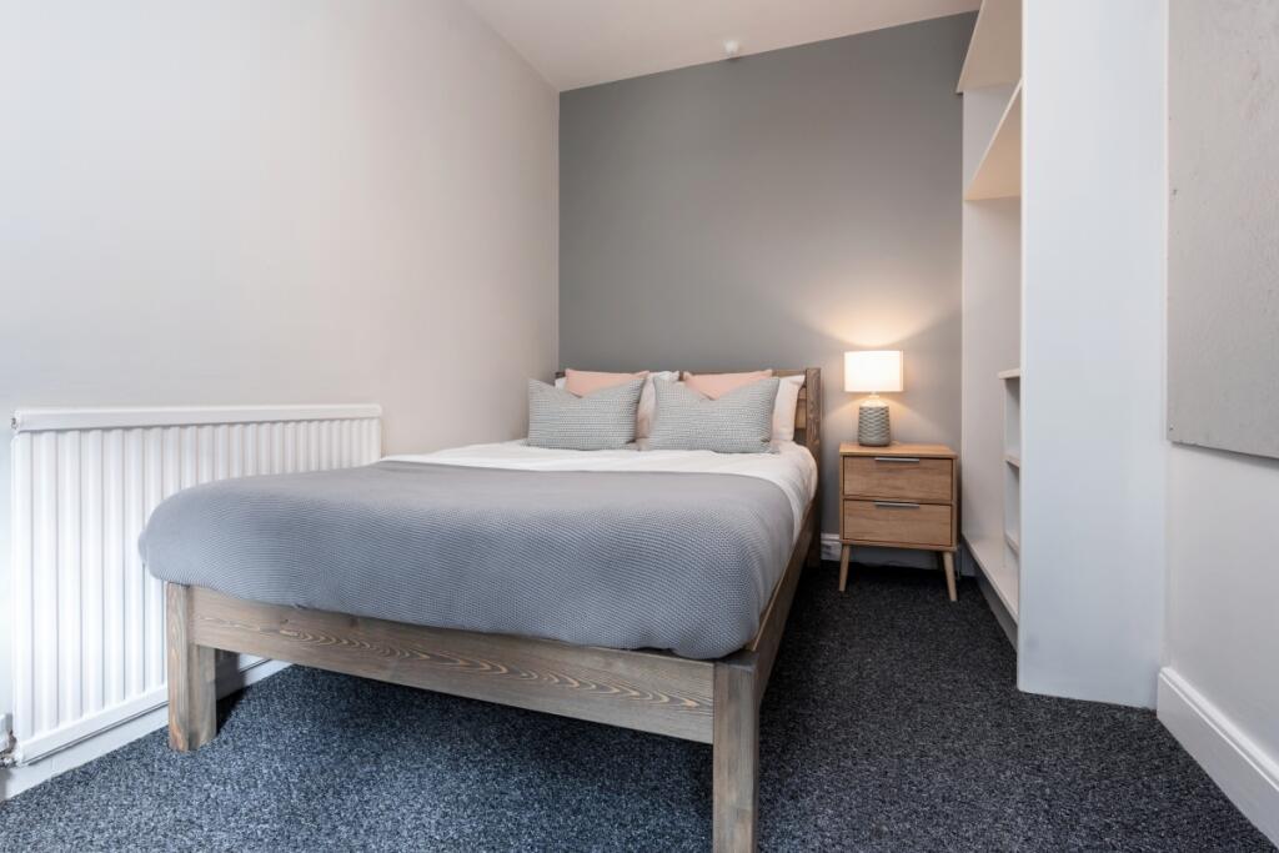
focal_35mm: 16
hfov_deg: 96.7
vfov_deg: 73.8
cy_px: 426
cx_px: 640
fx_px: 568
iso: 320
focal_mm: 16
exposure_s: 1/30
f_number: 7.1
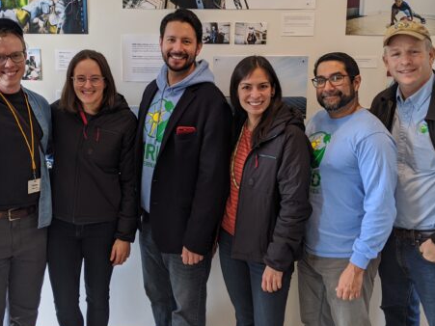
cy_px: 121
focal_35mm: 46
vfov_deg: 31.4
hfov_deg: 41.1
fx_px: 578
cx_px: 182
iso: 49
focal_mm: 4.44
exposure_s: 1/59.9
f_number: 1.8
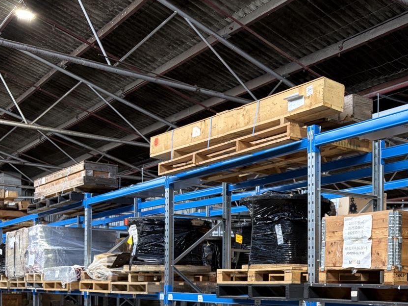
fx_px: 589
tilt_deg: +0.4
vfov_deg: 27.9
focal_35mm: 50
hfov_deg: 36.8
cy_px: 281
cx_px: 330
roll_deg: +0.3
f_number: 1.6
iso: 100
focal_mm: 5.96
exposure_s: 1/100
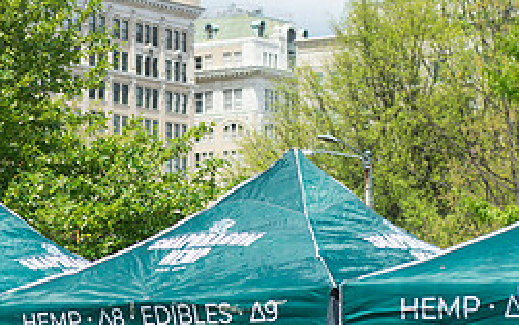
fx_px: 2292
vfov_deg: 8.1
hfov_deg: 12.8
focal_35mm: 162
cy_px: 201
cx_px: 12
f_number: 2.8
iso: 200
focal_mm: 50
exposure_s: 1/5000
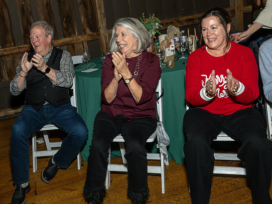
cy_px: 79
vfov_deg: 35.8
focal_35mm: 40
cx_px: 87
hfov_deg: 45.9
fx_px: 314
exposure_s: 1/250
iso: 640
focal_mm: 20
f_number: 8
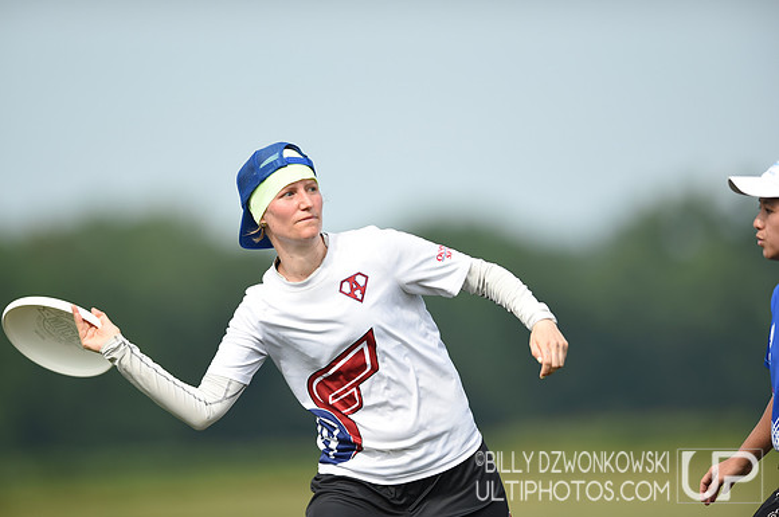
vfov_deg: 3.4
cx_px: 390
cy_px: 258
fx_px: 8643
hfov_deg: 5.2
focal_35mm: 400
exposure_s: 1/1000
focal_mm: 400
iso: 100
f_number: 2.8
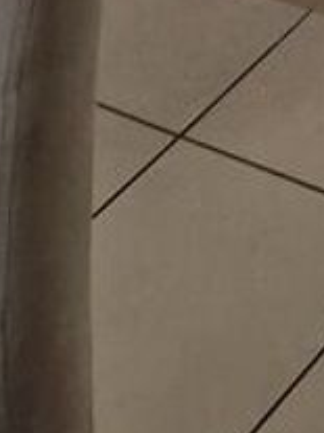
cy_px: -808
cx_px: 911
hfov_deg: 8.6
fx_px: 1849
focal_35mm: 148
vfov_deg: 10.3
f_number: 1.8
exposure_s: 1/100
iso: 400
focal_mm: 5.4
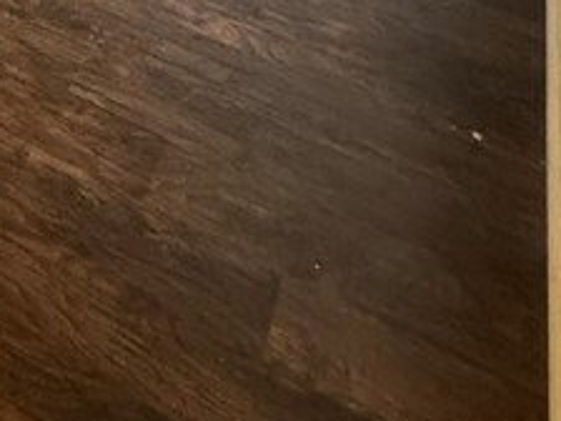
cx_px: -153
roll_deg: -2.9
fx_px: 1037
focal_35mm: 64
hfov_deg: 26.2
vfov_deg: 16.9
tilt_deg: -17.3
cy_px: -424
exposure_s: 1/120
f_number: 2.2
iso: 320
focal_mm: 2.22
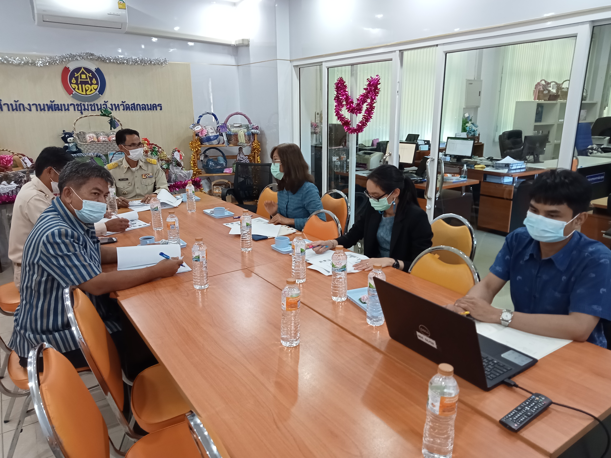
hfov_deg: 63.4
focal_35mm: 28
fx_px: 494
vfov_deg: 49.7
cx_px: 306
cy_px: 229
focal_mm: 3.46
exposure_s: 1/33.3
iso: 263
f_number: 2.2
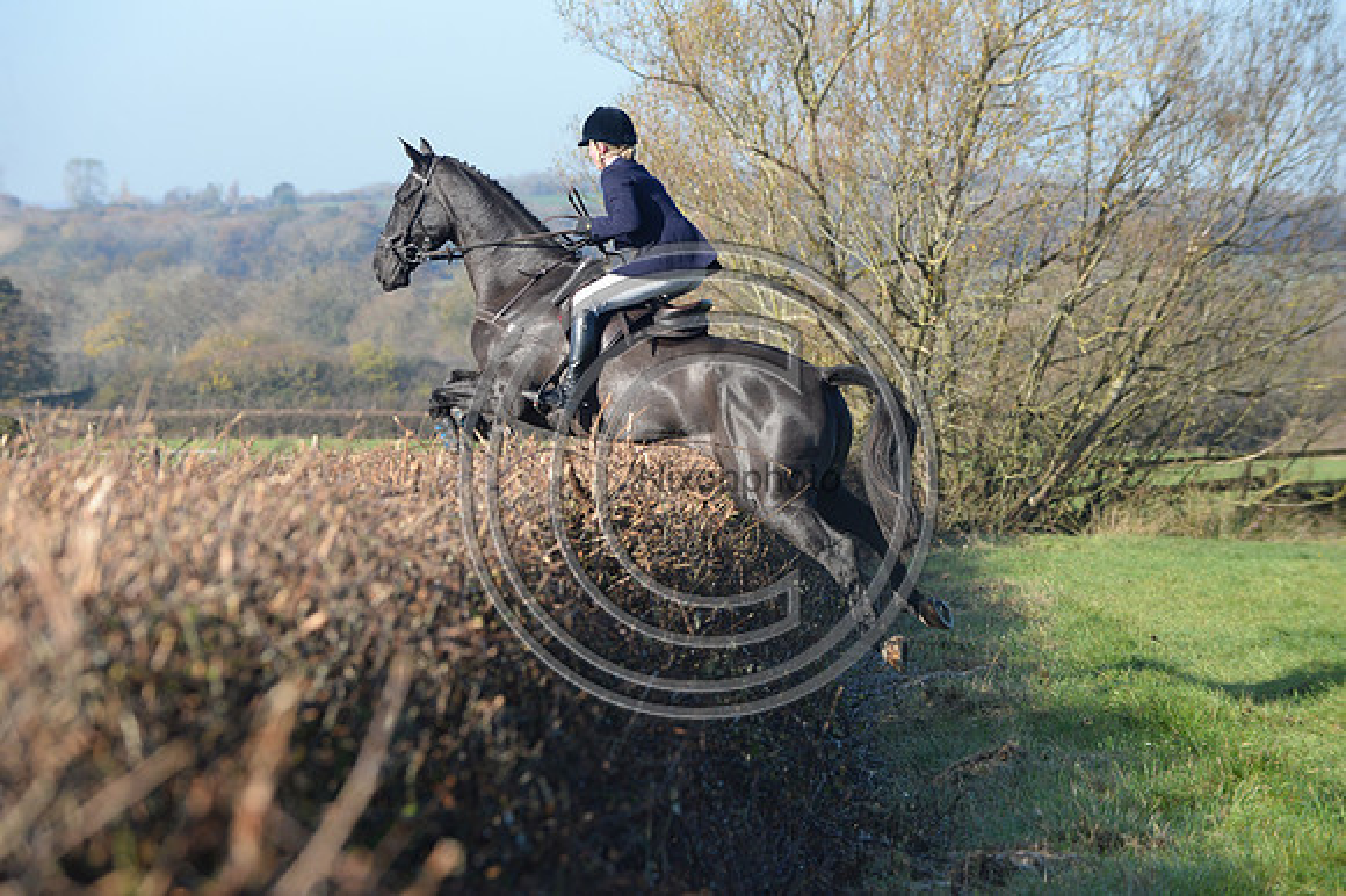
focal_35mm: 180
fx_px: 6726
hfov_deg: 11.4
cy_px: 448
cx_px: 673
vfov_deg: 7.6
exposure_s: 1/1250
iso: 1000
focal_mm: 180
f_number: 6.3
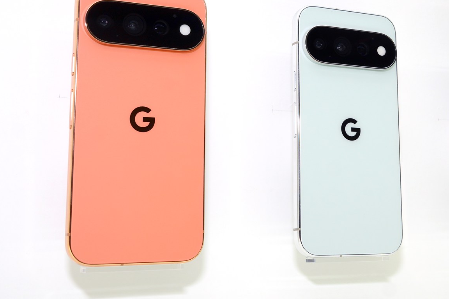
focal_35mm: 66
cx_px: 360
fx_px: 817
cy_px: 84
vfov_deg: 20.6
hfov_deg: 30.0
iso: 100
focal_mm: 26.2
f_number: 8
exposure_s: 1/160
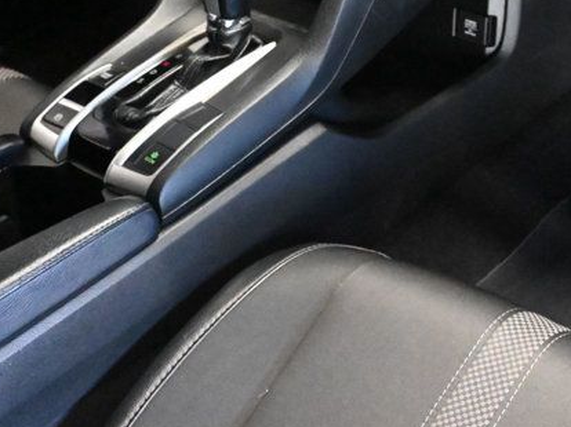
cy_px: -1
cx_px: 508
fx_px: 1147
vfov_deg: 20.4
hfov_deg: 27.0
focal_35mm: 70
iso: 12800
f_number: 3.8
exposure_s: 1/50
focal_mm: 19.5
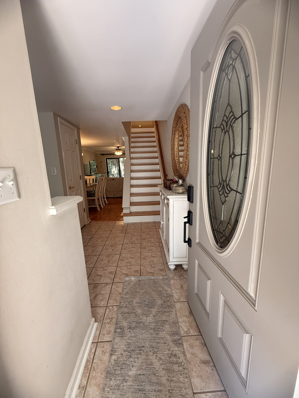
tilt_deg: -10.4
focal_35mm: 14
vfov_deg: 102.1
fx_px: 161
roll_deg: +1.9
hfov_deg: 85.7
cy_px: 199
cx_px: 150
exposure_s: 1/85
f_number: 2.2
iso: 320
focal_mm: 2.22
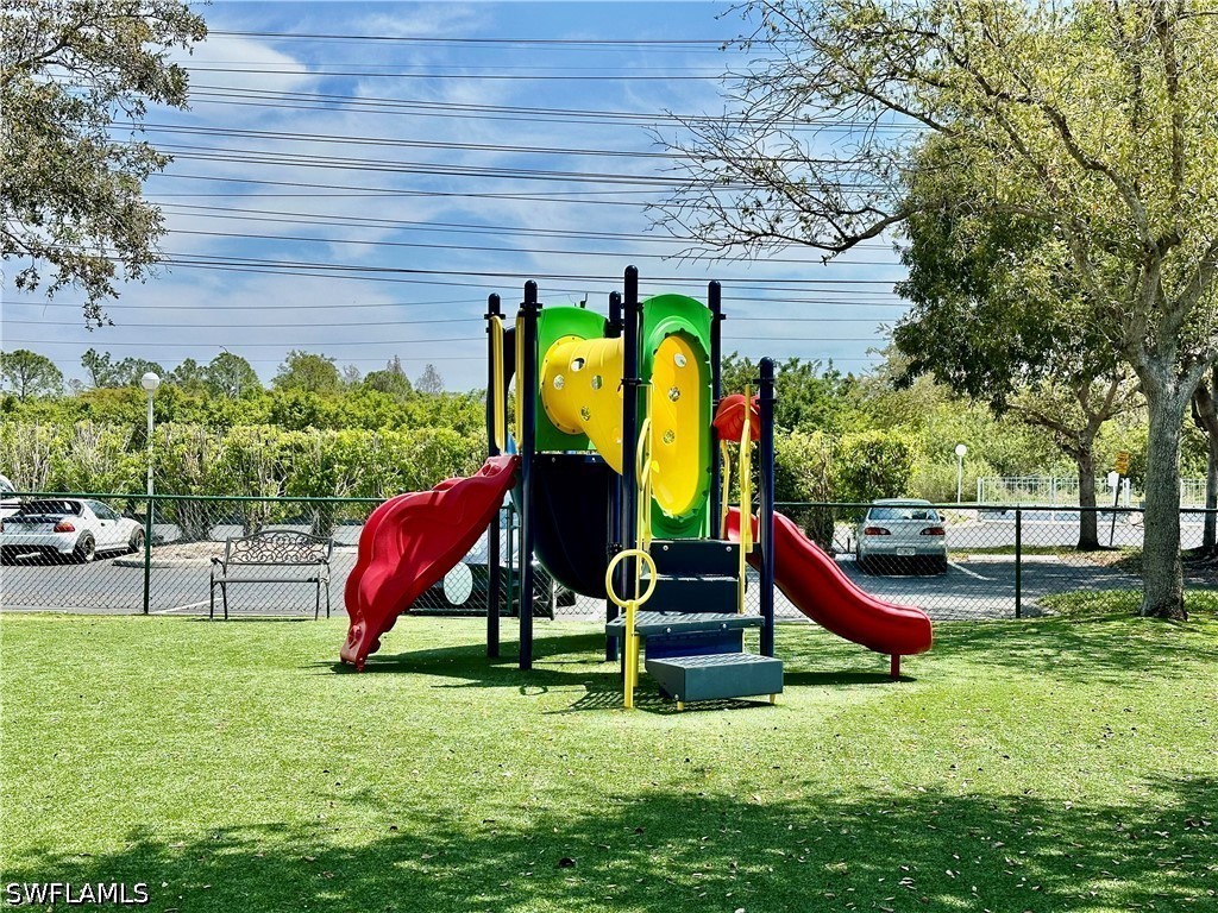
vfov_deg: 30.3
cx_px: 609
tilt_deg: +0.4
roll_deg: -0.2
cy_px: 456
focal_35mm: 48
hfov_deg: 39.7
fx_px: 1689
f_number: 1.78
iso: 64
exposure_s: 1/4566
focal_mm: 6.86
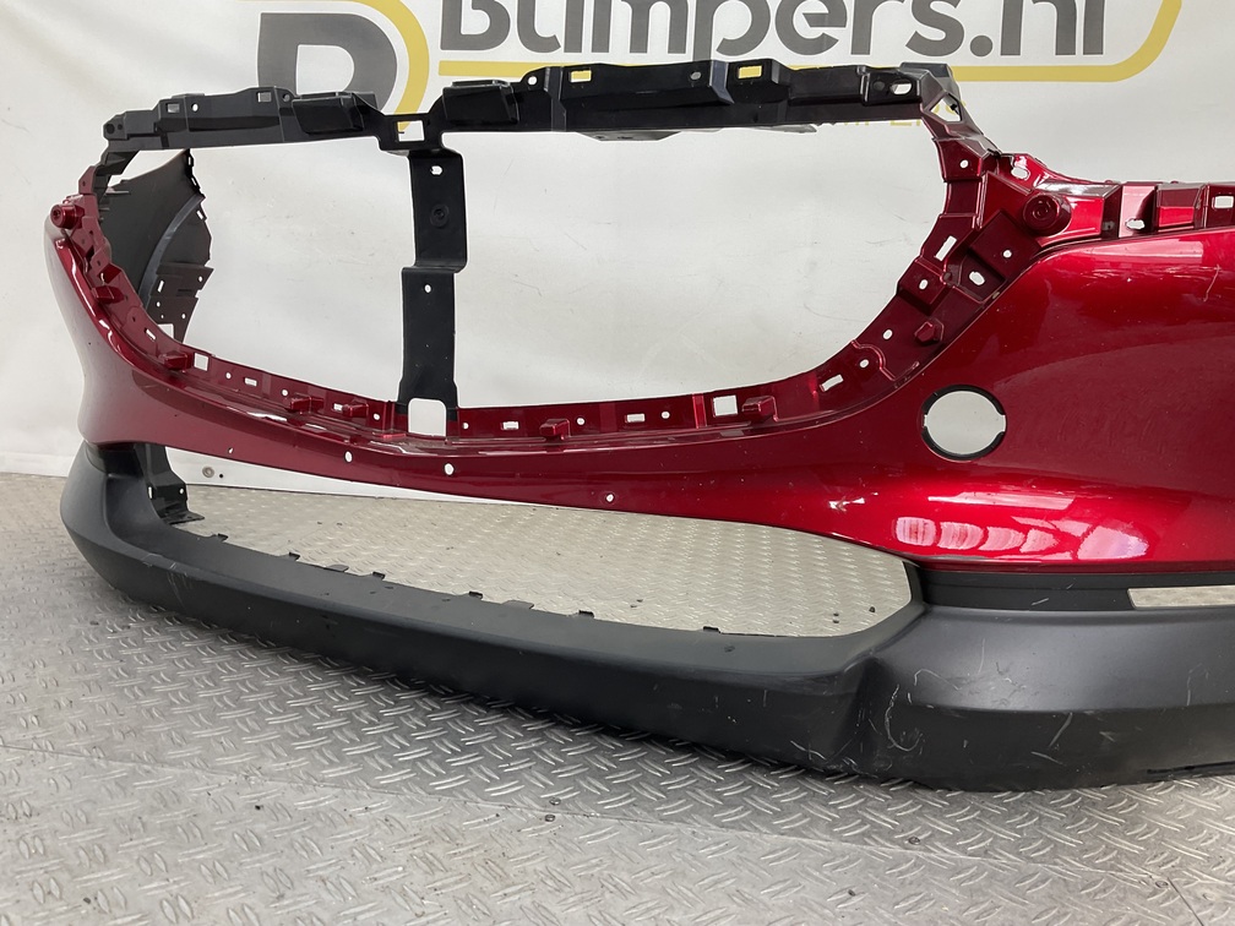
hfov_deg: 61.7
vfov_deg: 48.2
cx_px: 618
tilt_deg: -8.2
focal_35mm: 29
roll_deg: -2.8
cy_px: 463
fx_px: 1035
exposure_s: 1/120
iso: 25
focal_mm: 3
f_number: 1.8
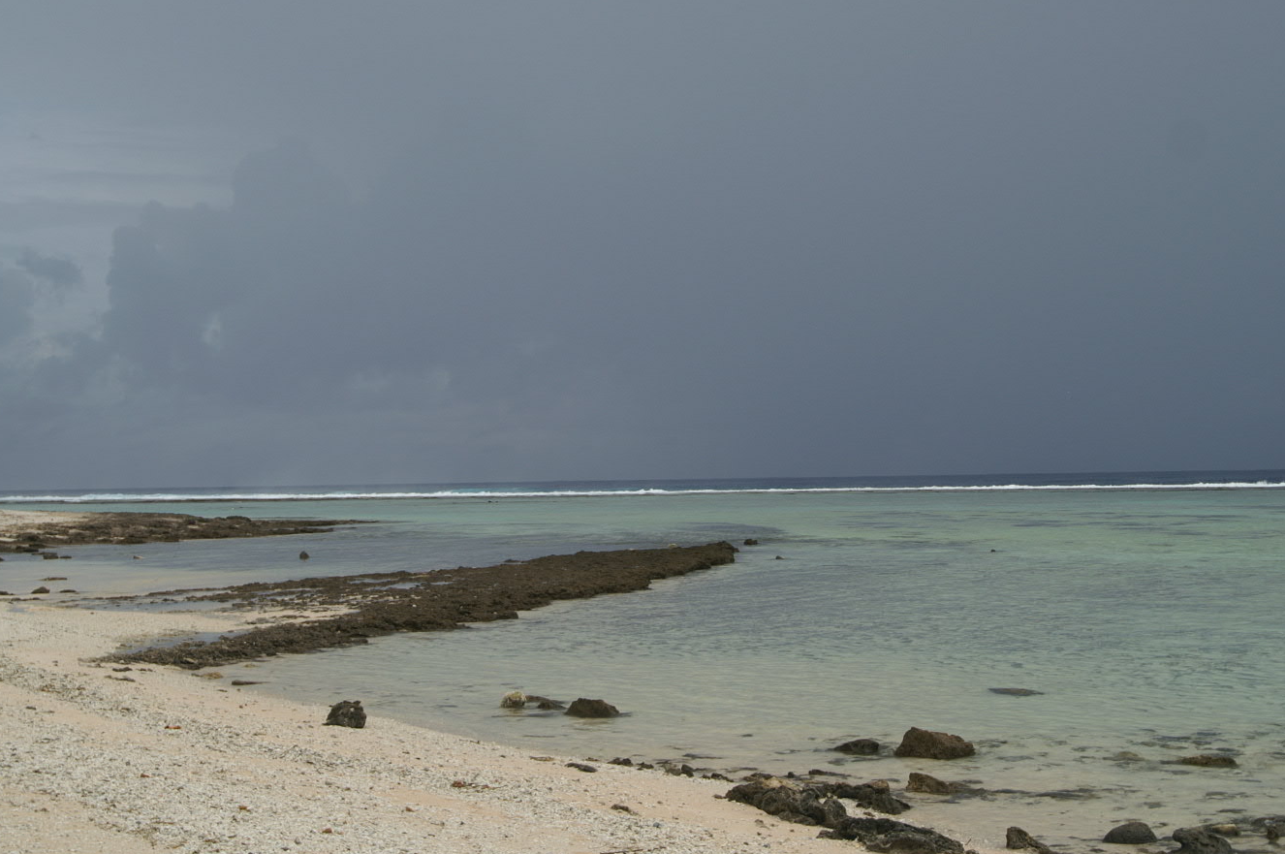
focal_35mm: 60
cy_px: 372
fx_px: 2124
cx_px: 685
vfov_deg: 22.7
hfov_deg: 33.7
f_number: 5.6
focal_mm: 35
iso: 100
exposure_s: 1/250
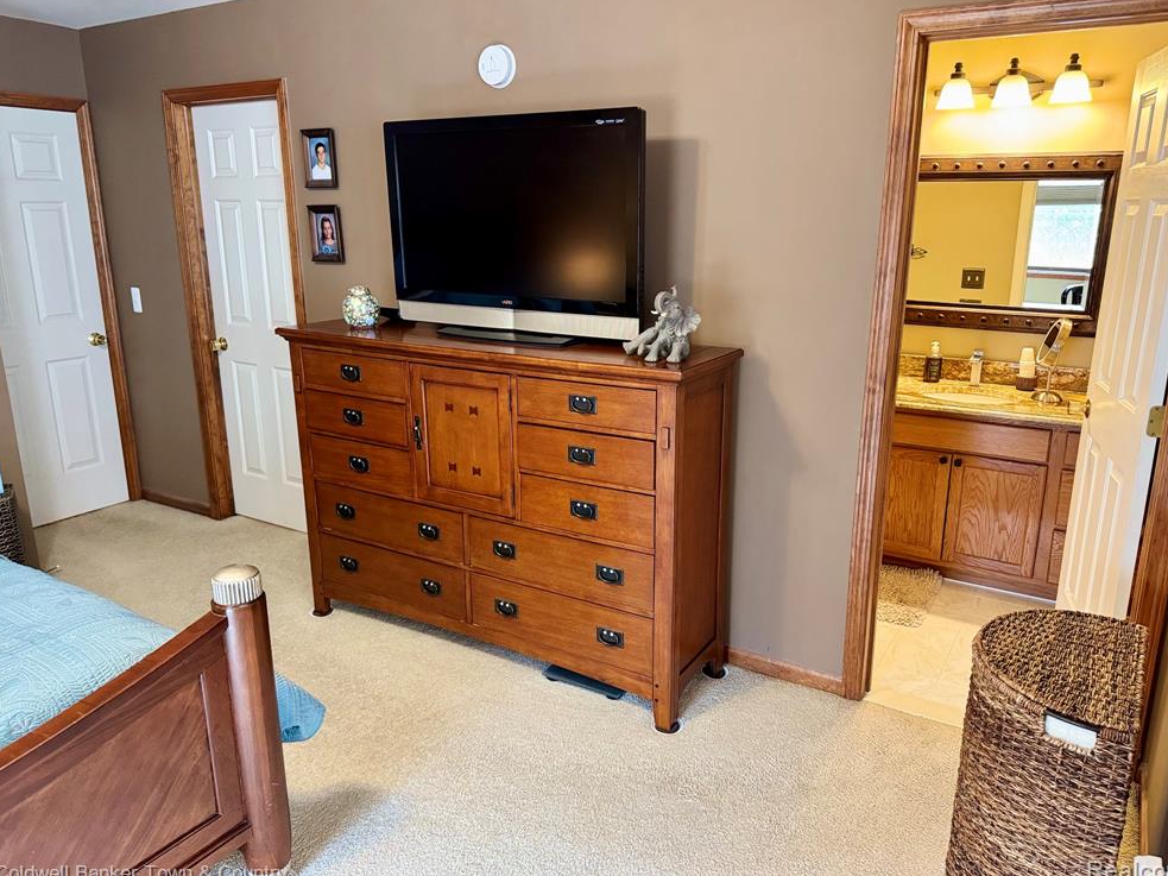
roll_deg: -0.4
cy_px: 433
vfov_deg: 54.9
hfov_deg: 69.4
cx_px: 599
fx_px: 843
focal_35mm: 25
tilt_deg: -15.2
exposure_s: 1/60
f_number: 1.78
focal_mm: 6.76
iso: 400
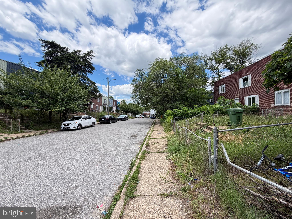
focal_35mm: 14
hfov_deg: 102.1
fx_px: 118
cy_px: 110
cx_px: 146
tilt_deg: +0.2
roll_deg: +0.2
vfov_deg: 85.7
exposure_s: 1/545
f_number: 2.2
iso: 40
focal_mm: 2.22
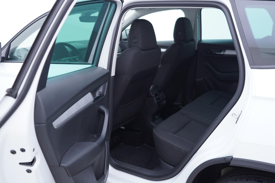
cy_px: 92
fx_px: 275
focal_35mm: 36
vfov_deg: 36.9
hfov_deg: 53.1
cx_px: 138
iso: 125
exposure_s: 1/40
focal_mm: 24
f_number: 2.8
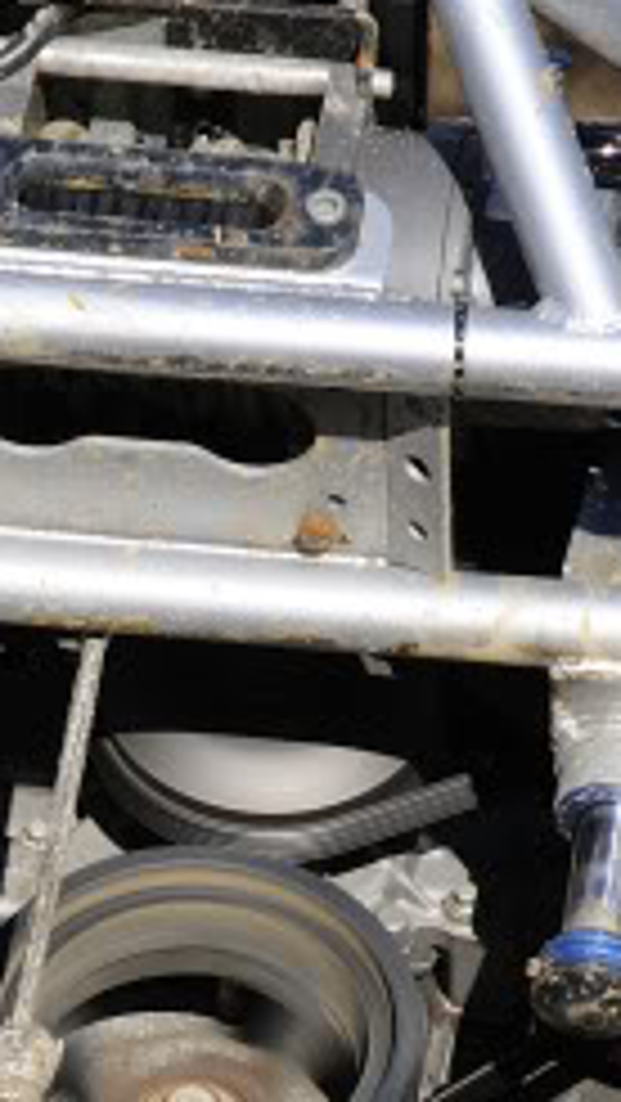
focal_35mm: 787
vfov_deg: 2.7
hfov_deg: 1.5
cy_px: 985
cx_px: -256
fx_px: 23015
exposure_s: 1/500
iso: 200
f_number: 8
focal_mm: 120
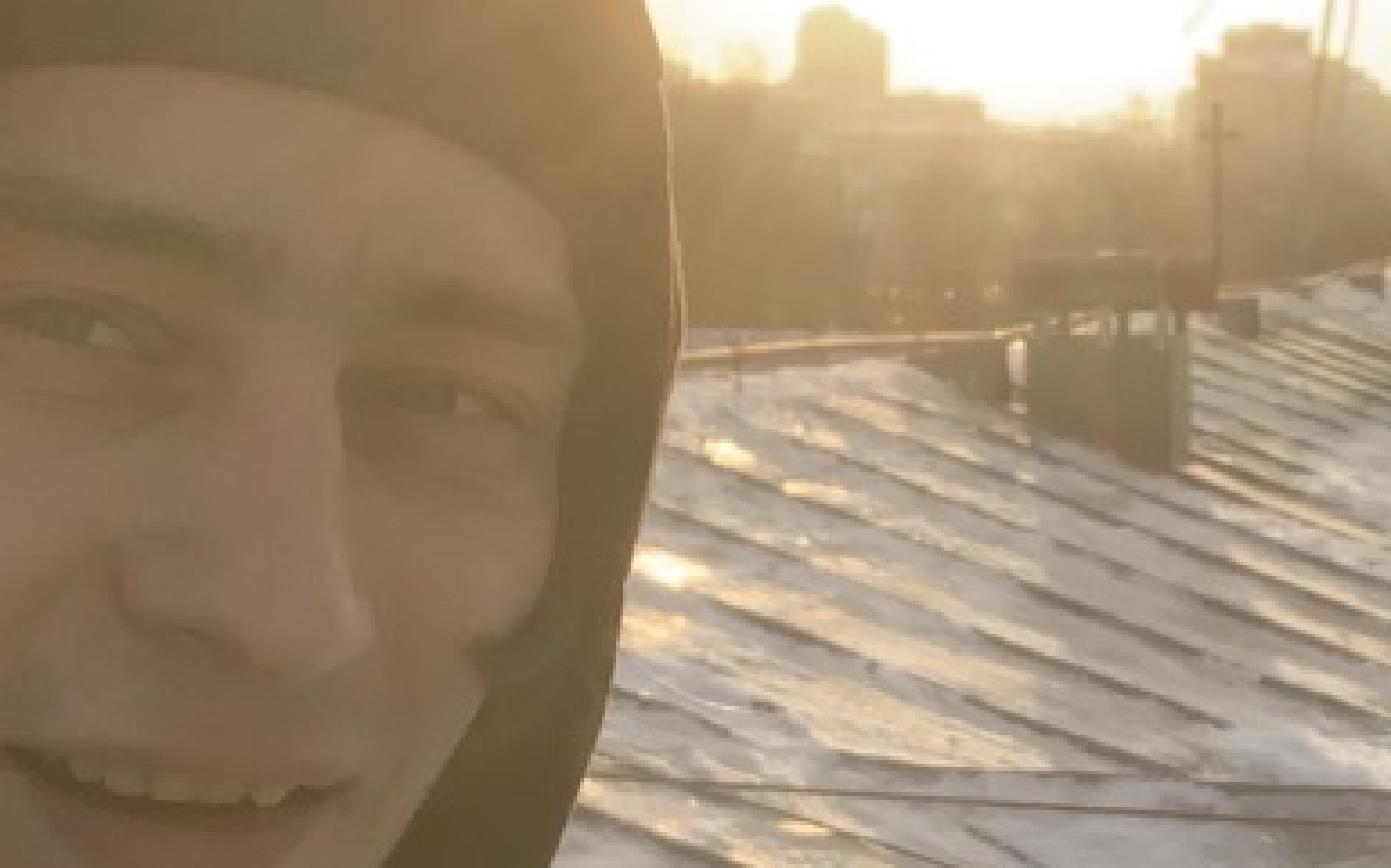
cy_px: 670
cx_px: 1348
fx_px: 3411
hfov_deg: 22.3
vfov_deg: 14.4
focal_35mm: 90
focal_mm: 2.87
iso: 16
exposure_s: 1/578
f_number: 2.2
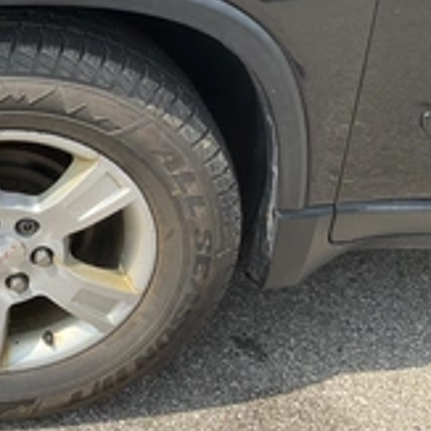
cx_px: -16
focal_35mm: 63
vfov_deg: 26.9
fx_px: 887
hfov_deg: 25.7
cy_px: 100
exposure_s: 1/739
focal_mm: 3
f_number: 1.8
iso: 25
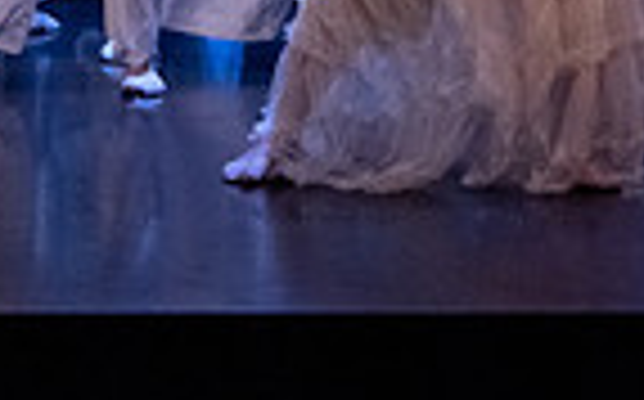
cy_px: -452
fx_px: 4207
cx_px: 302
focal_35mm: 240
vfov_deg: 5.3
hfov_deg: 8.8
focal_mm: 58
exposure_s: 1/400
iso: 4000
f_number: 4
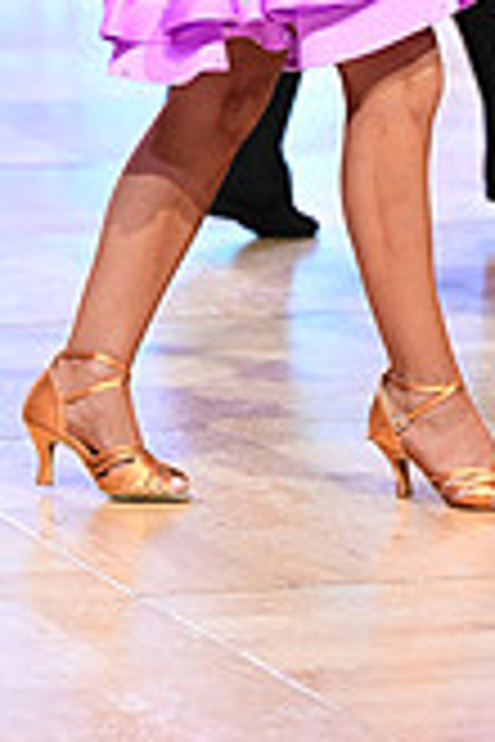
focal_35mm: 319
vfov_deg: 6.4
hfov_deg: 4.3
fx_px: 6579
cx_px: 504
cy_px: -279
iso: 2000
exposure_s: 1/500
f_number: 2.8
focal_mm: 91
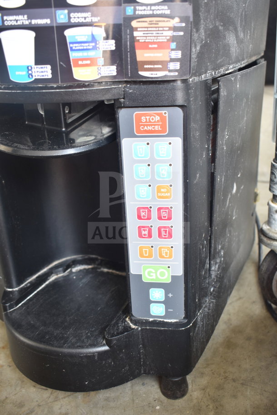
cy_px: 208
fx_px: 398
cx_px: 138
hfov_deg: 38.4
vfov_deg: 55.1
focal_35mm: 34
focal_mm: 23
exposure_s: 1/40
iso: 320
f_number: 3.8
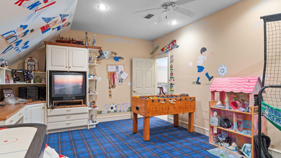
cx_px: 140
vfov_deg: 53.9
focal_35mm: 21
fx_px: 155
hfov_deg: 84.3
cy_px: 86
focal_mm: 13.2
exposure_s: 4
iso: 200
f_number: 9
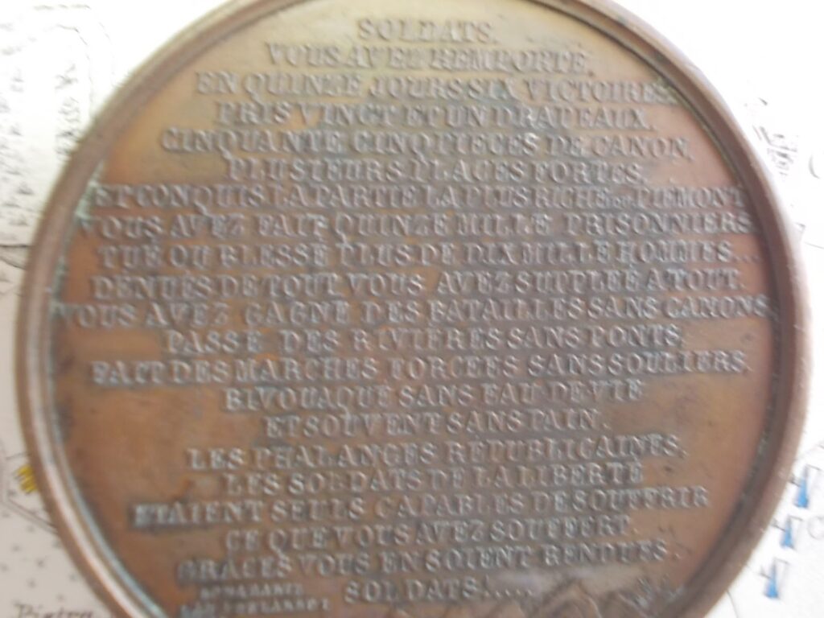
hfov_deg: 43.9
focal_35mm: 43
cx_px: 412
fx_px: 1024
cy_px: 309
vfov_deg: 33.6
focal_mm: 6.1
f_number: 3.3
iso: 200
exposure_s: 1/6
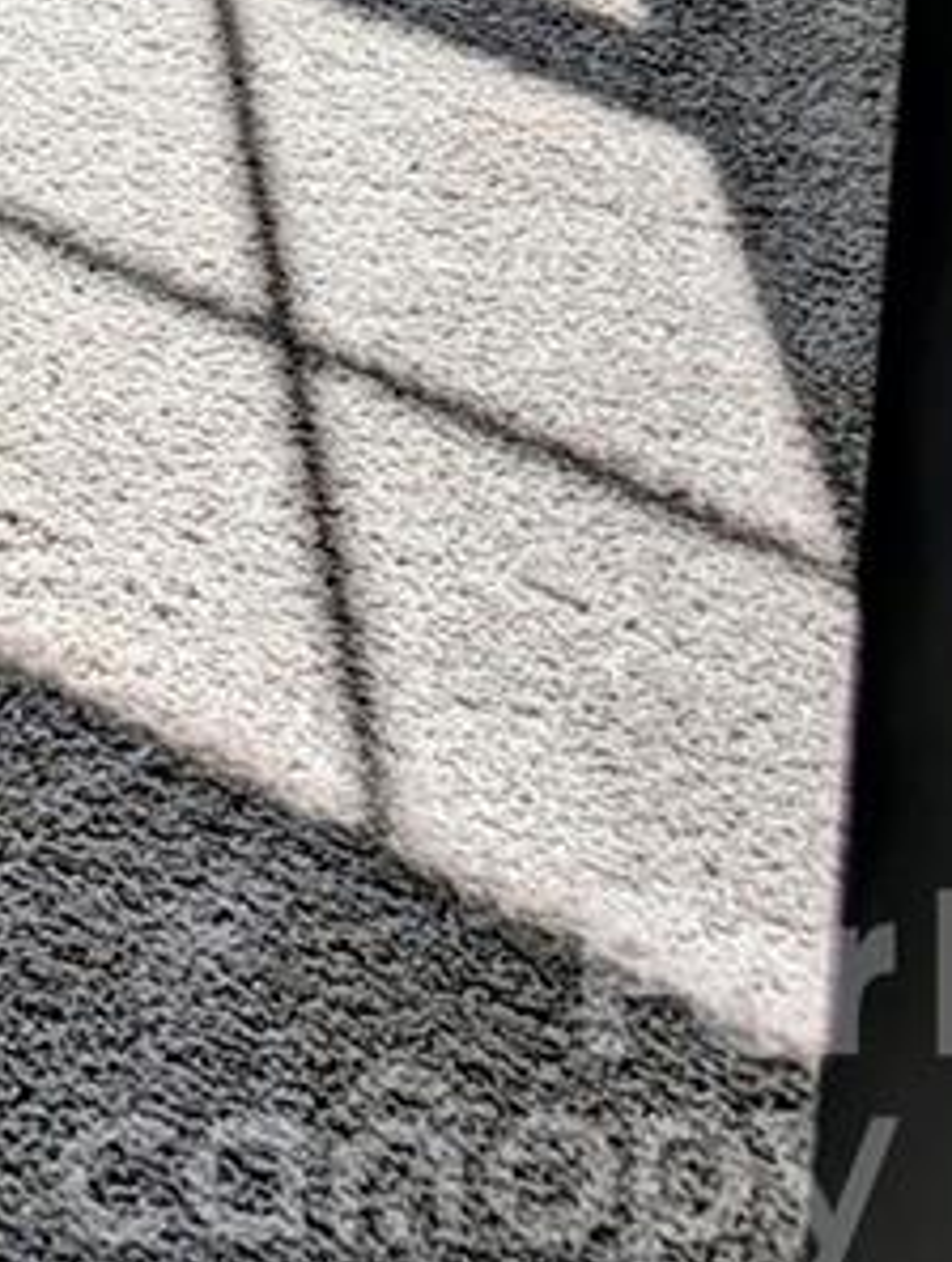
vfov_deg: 12.2
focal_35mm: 124
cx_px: -952
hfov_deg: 10.9
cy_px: -1904
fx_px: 4531
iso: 16
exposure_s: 1/3584
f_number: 1.68
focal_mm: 6.9
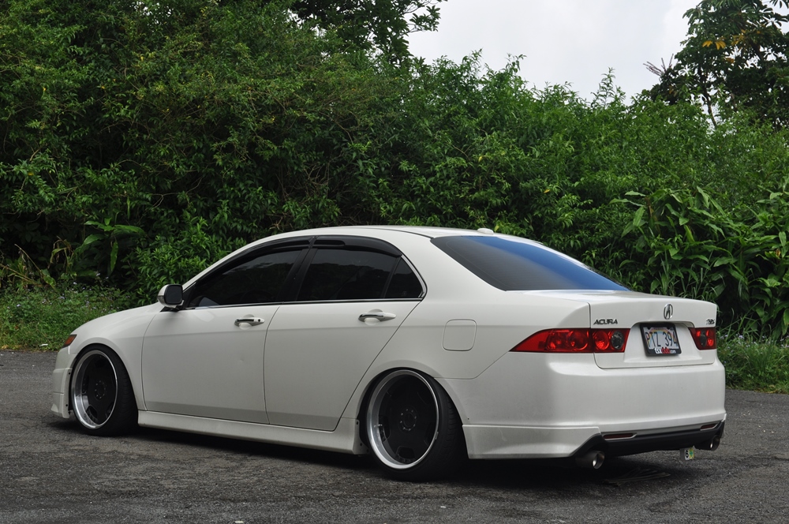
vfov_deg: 22.6
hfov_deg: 33.4
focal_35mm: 60
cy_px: 262
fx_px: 1313
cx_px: 394
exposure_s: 1/250
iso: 200
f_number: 8
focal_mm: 40
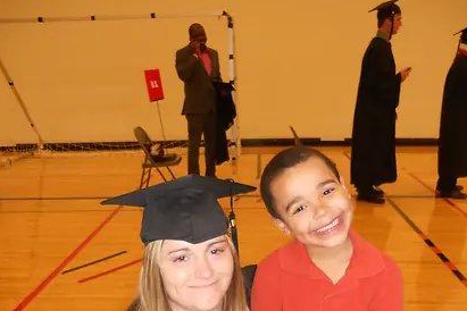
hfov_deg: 47.4
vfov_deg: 30.4
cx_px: 224
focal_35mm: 41
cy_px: 308
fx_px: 532
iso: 200
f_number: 3.2
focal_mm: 4.9
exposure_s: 1/25
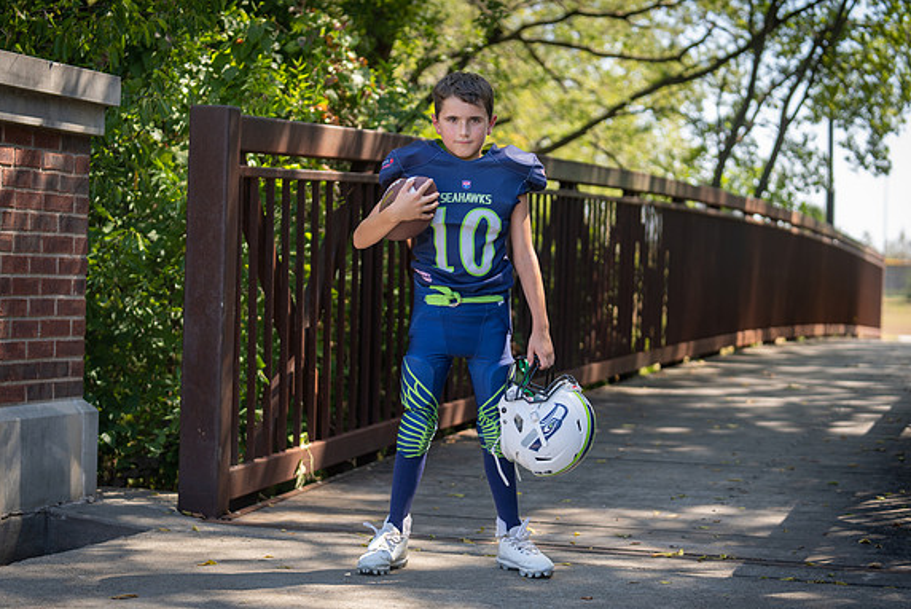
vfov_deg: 19.2
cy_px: 305
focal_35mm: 71
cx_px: 456
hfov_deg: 28.4
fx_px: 1798
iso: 100
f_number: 2.8
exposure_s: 1/320
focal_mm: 70
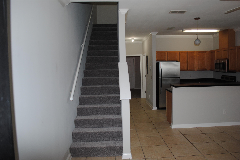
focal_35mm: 27
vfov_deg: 48.0
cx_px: 120
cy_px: 80
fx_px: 180
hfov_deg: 67.3
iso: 200
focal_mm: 18
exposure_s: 1/60
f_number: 3.5
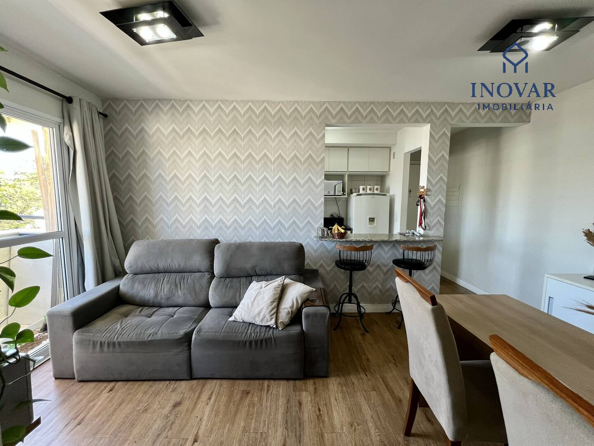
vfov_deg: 89.9
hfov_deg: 106.2
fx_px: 223
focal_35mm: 13
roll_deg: +0.1
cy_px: 223
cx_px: 297
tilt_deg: -6.4
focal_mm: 1.57
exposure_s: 1/120
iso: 200
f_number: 1.8
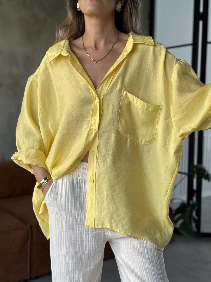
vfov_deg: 39.7
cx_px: 106
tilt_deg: -5.0
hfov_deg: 30.3
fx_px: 390
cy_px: 141
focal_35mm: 48
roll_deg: -0.9
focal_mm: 6.76
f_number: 1.78
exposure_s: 1/122
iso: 64
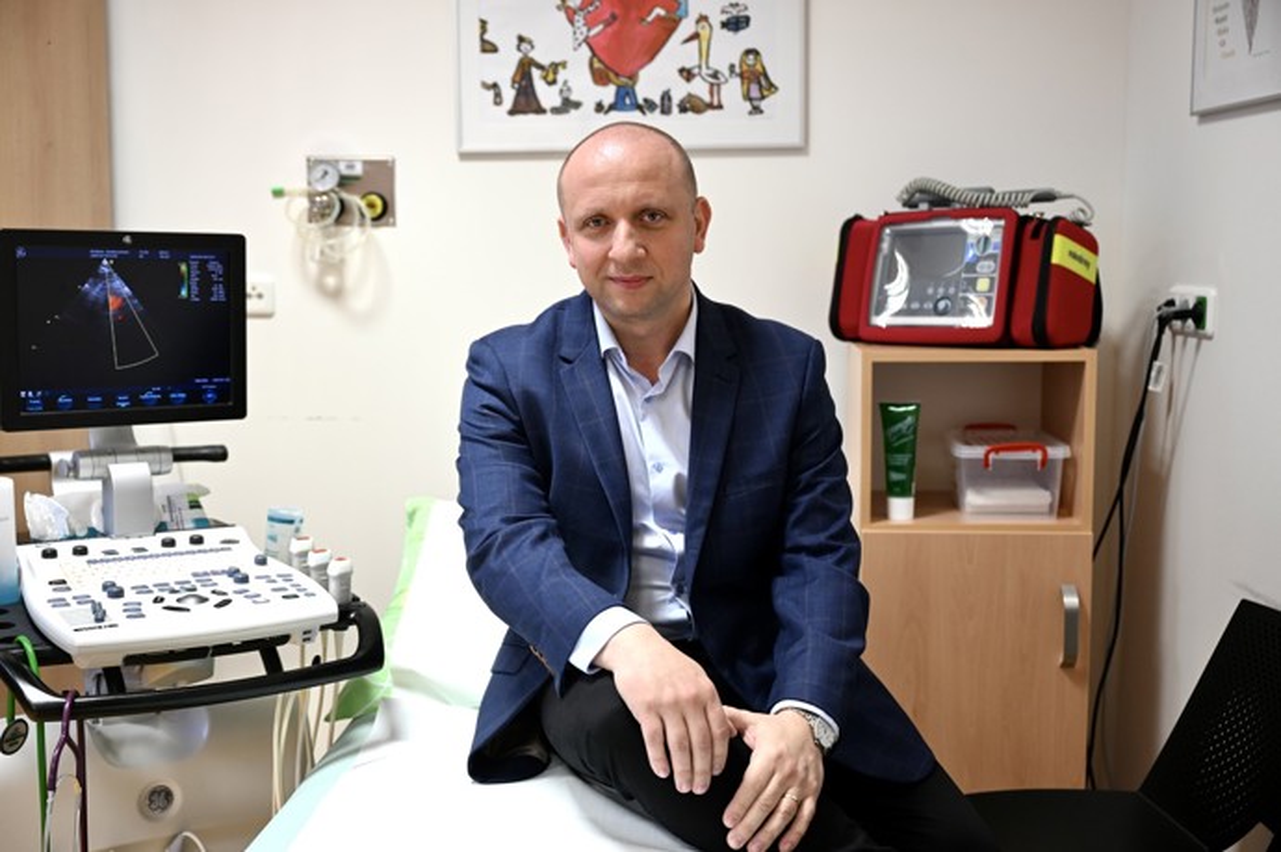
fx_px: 1458
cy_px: 426
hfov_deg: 47.4
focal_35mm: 41
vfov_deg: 32.6
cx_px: 640
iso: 640
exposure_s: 1/160
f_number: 3.2
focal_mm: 41
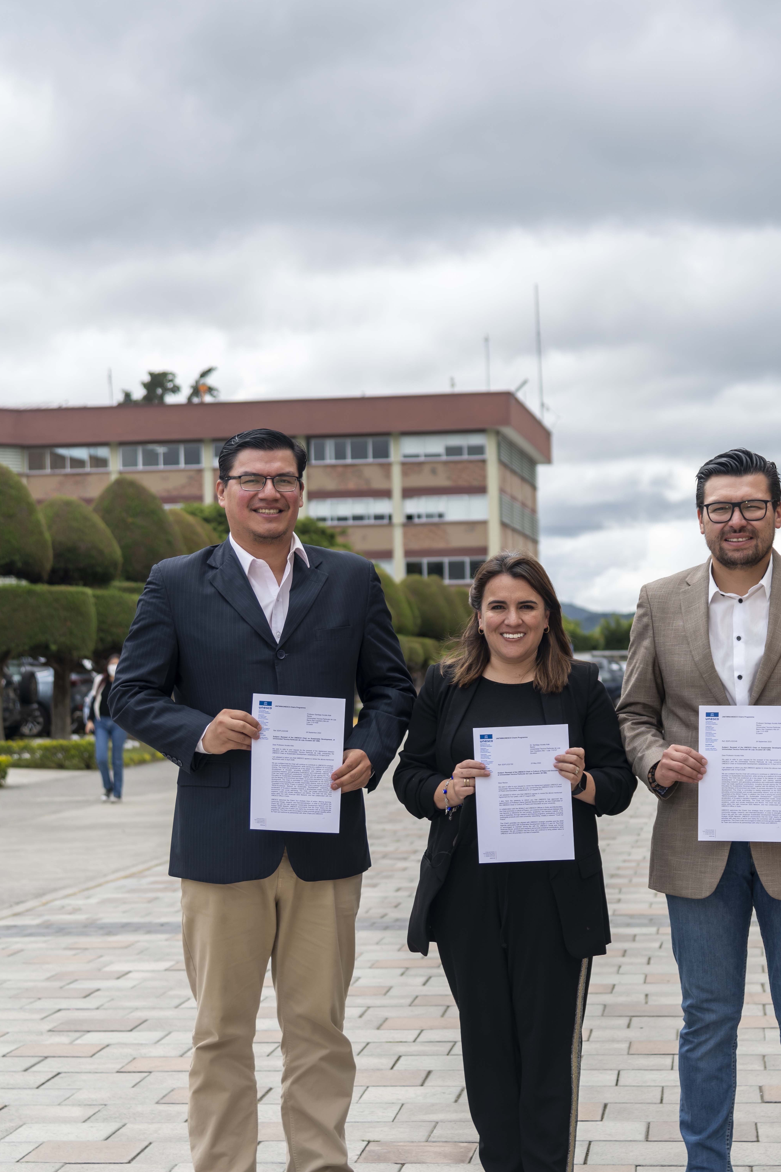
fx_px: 2310
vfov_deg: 28.4
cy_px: 691
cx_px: 516
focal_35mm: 71
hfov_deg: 19.1
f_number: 4
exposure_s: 1/400
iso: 100
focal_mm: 52
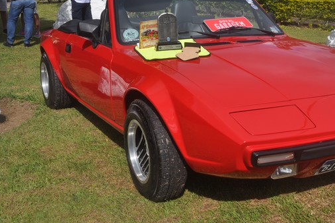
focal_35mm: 49
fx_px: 456
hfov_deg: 40.1
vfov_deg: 27.5
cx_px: 207
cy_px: 94
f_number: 11
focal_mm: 22
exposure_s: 1/500
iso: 200
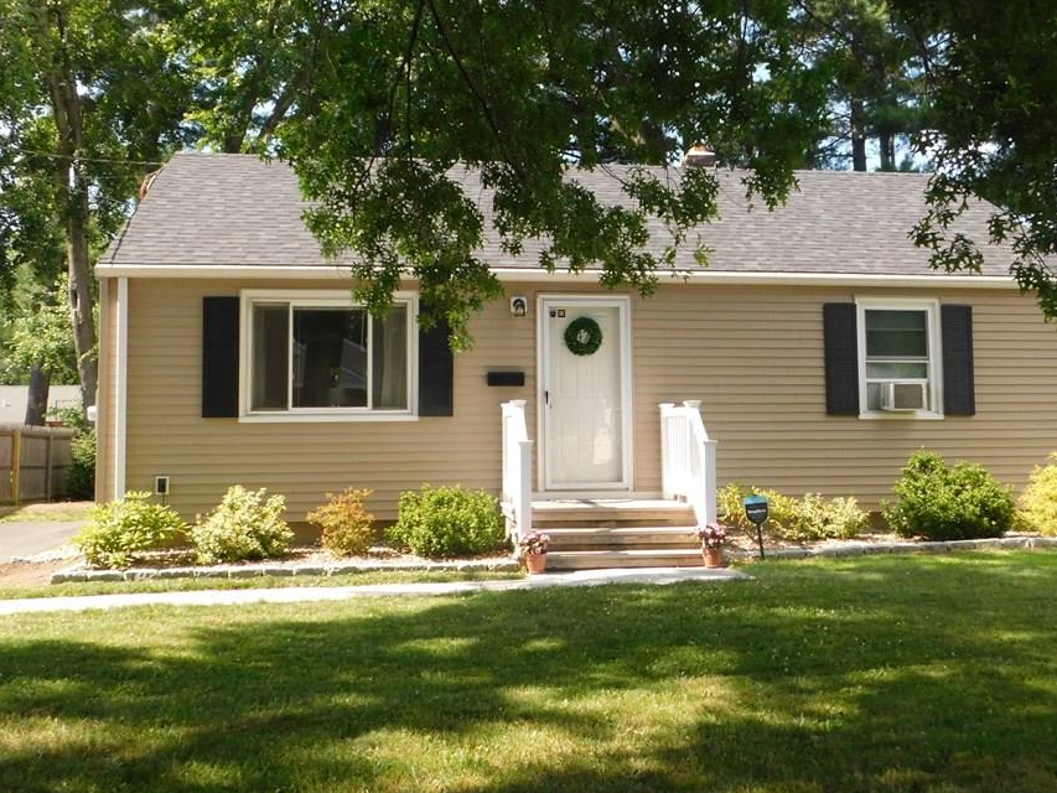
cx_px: 558
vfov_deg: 39.6
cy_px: 348
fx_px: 1099
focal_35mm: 36
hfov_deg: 51.3
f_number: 3.2
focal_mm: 5.3
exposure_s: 1/1250
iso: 400
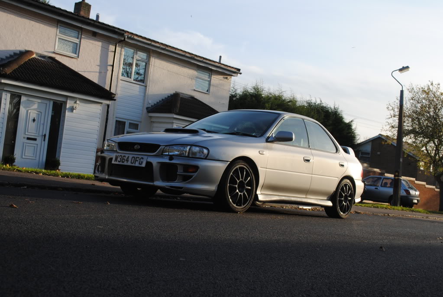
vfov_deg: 30.0
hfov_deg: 43.6
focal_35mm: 45
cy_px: 148
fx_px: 554
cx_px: 222
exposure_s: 1/160
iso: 100
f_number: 6.3
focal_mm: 30
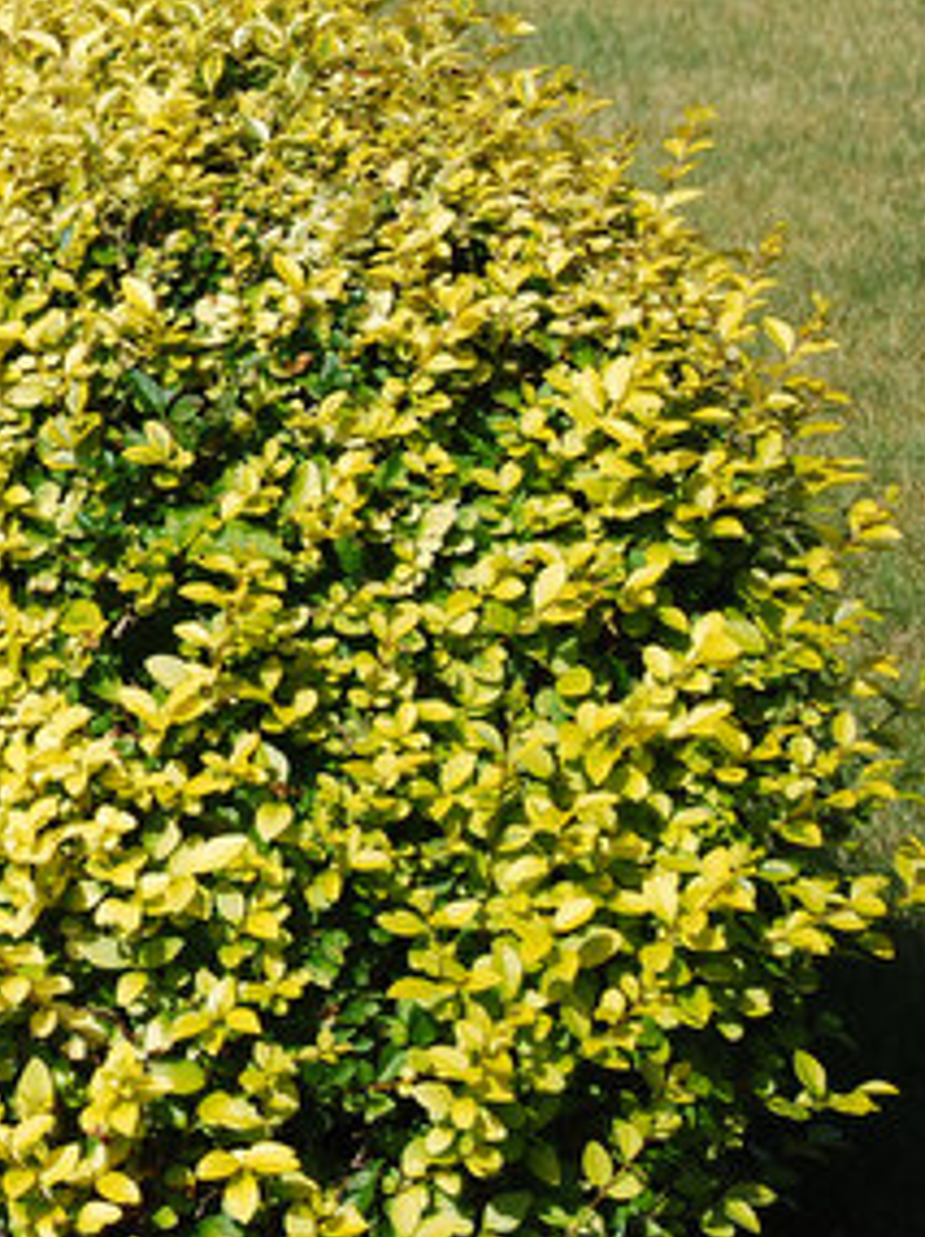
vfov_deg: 8.9
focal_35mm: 223
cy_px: 430
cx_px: -595
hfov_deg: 6.5
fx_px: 7976
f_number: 9
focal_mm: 55
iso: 100
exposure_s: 1/320
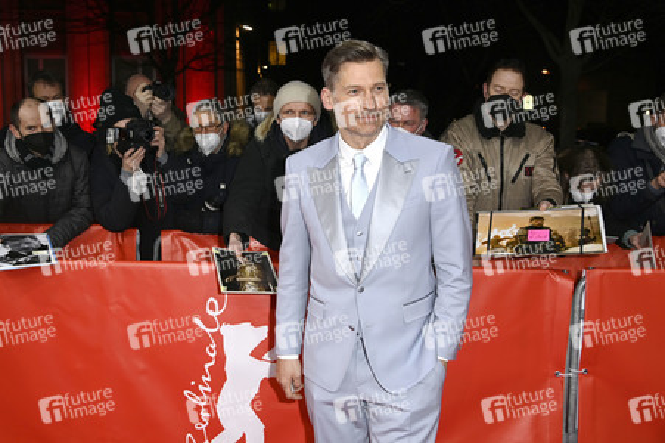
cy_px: 222
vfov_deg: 36.8
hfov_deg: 53.2
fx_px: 664
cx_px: 332
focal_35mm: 36
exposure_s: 1/160
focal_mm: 36
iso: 640
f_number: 5.6
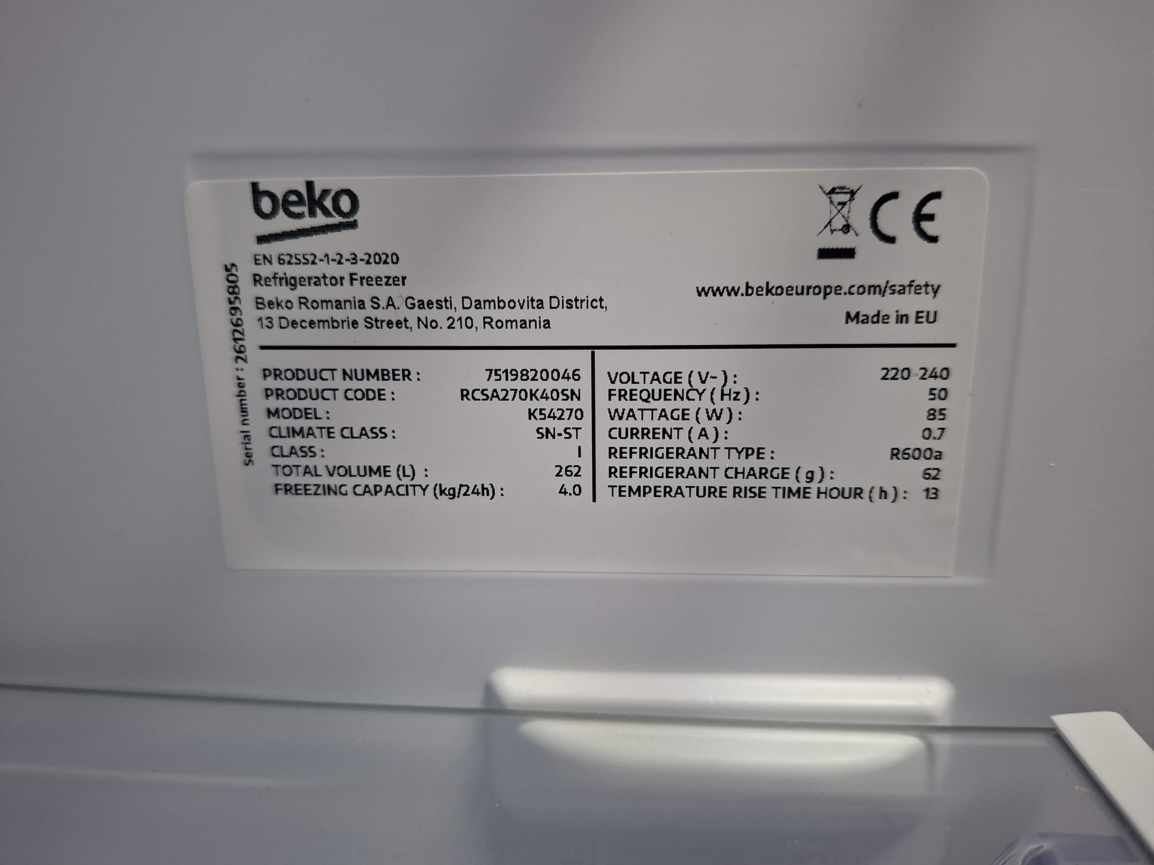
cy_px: 432
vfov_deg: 58.9
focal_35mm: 23
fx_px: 767
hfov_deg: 73.9
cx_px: 577
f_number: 1.8
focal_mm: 5.54
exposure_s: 1/30
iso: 320
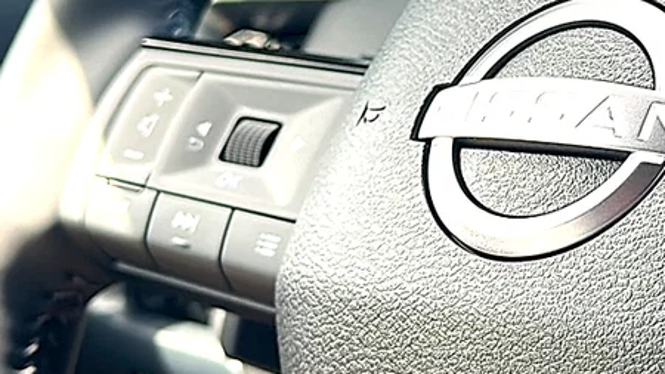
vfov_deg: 15.4
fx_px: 1375
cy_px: 86
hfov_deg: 26.8
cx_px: 494
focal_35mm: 78
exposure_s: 1/330
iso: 80
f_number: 1.78
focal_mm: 6.86
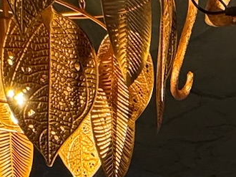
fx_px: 593
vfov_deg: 13.5
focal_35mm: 87
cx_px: 295
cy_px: 393
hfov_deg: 20.8
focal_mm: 2.22
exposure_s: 1/100
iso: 250
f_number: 2.2
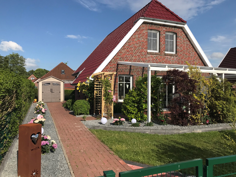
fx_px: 191
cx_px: 118
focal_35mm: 28
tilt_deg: -1.5
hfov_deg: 63.4
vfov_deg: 49.8
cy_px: 88
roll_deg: -1.6
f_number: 1.8
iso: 20
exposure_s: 1/2907
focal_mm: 3.99
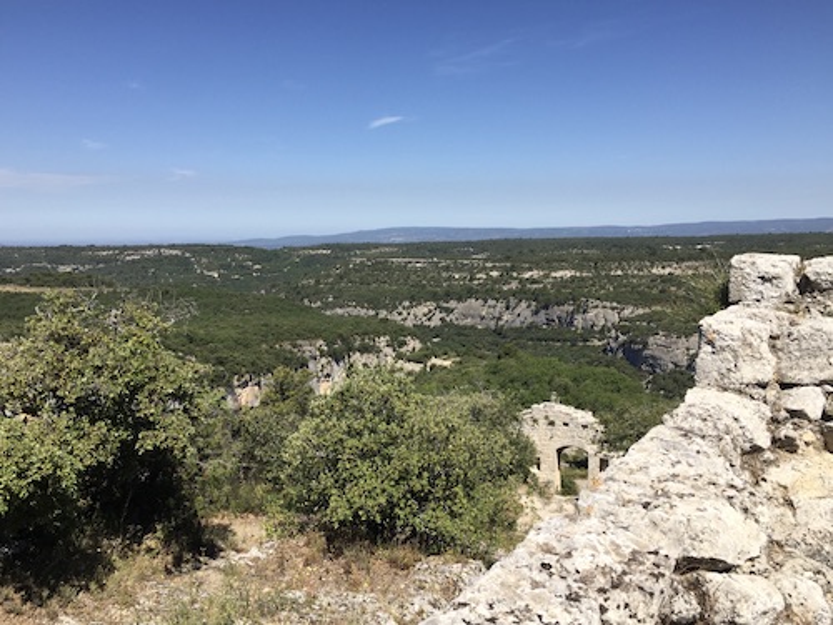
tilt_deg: -6.4
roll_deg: +1.1
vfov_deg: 48.2
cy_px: 312
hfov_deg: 61.7
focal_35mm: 29
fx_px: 698
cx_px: 416
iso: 32
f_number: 2.2
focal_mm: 4.15
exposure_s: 1/2198
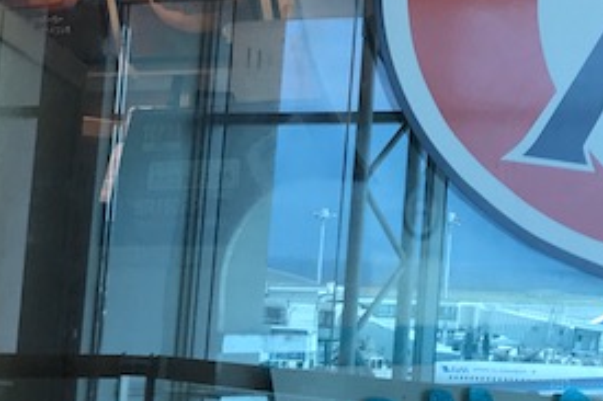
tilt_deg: +5.9
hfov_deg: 18.6
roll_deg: -2.5
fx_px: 1774
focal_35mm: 106
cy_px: 99
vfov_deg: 12.9
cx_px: 662
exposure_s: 1/120
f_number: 1.8
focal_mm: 3.99
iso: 25
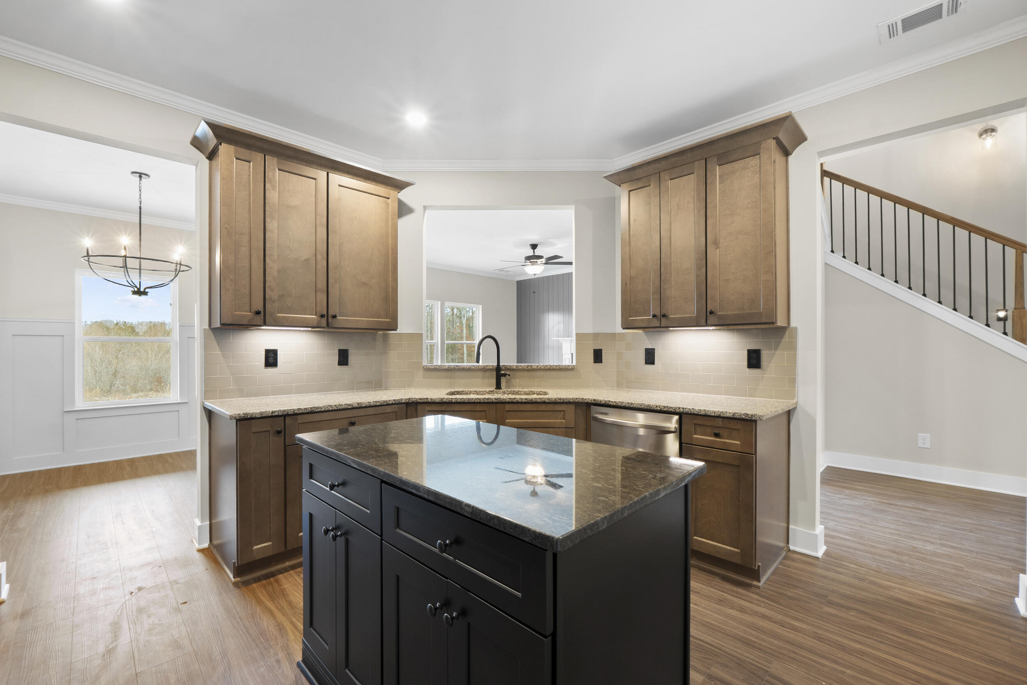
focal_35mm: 15
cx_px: 514
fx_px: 428
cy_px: 342
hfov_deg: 100.4
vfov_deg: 77.3
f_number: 9
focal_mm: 10
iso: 250
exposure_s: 1
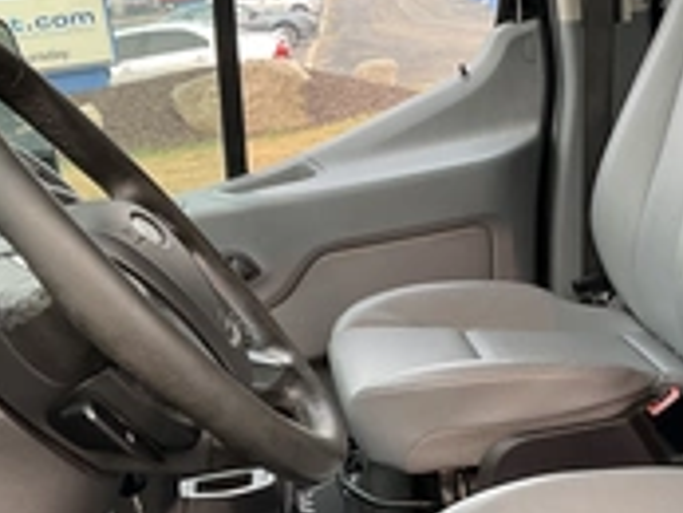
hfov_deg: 28.3
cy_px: 387
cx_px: 561
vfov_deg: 21.8
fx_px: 1323
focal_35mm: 67
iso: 32
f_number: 1.8
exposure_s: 1/122
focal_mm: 3
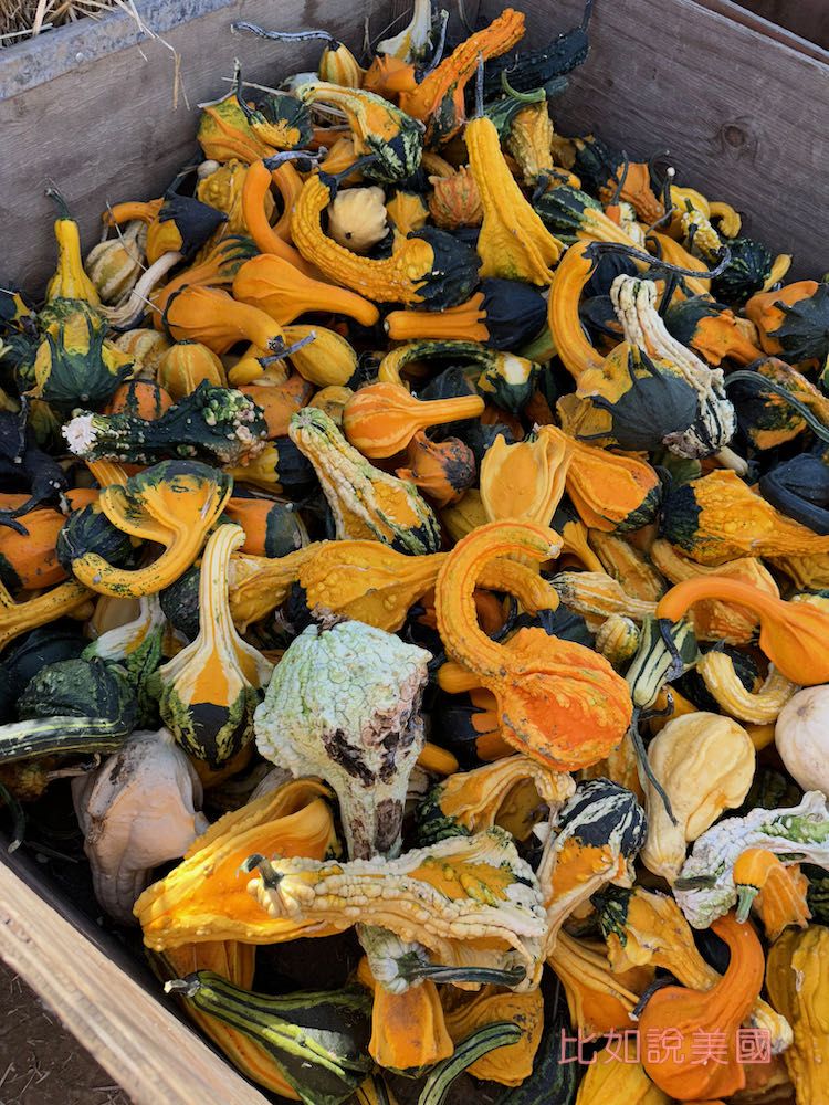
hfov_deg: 56.8
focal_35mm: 24
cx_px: 414
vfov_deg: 71.6
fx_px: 766
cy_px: 552
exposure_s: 1/594
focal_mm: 6.86
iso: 80
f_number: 1.78
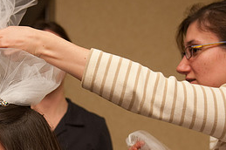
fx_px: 653
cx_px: 58
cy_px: 164
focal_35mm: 104
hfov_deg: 19.5
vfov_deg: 12.9
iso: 400
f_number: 2.8
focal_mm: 31
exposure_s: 1/60
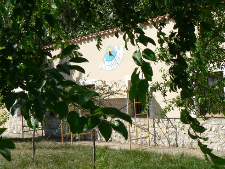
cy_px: 84
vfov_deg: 29.7
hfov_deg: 38.9
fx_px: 319
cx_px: 112
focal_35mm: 49
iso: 64
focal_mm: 8.4
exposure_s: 1/400
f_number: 5
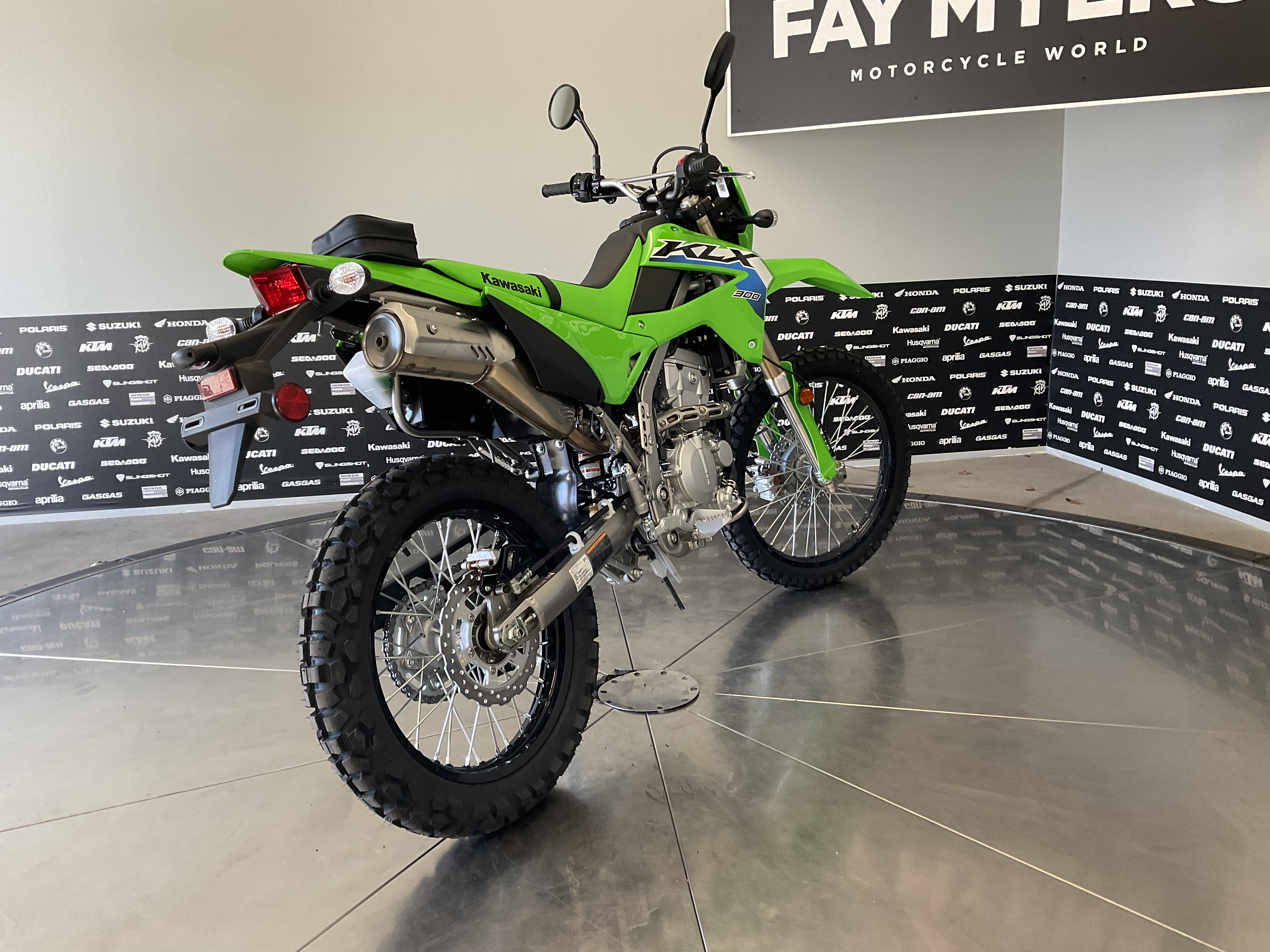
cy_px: 476
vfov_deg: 48.2
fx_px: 1064
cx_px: 635
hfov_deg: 61.7
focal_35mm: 29
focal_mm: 3
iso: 64
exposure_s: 1/88
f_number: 1.8
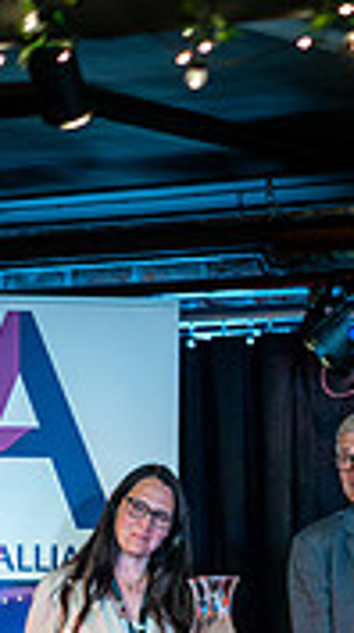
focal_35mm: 227
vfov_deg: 9.5
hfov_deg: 5.3
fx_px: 3804
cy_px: 572
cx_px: 479
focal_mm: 85
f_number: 1.4
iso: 1250
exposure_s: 1/200
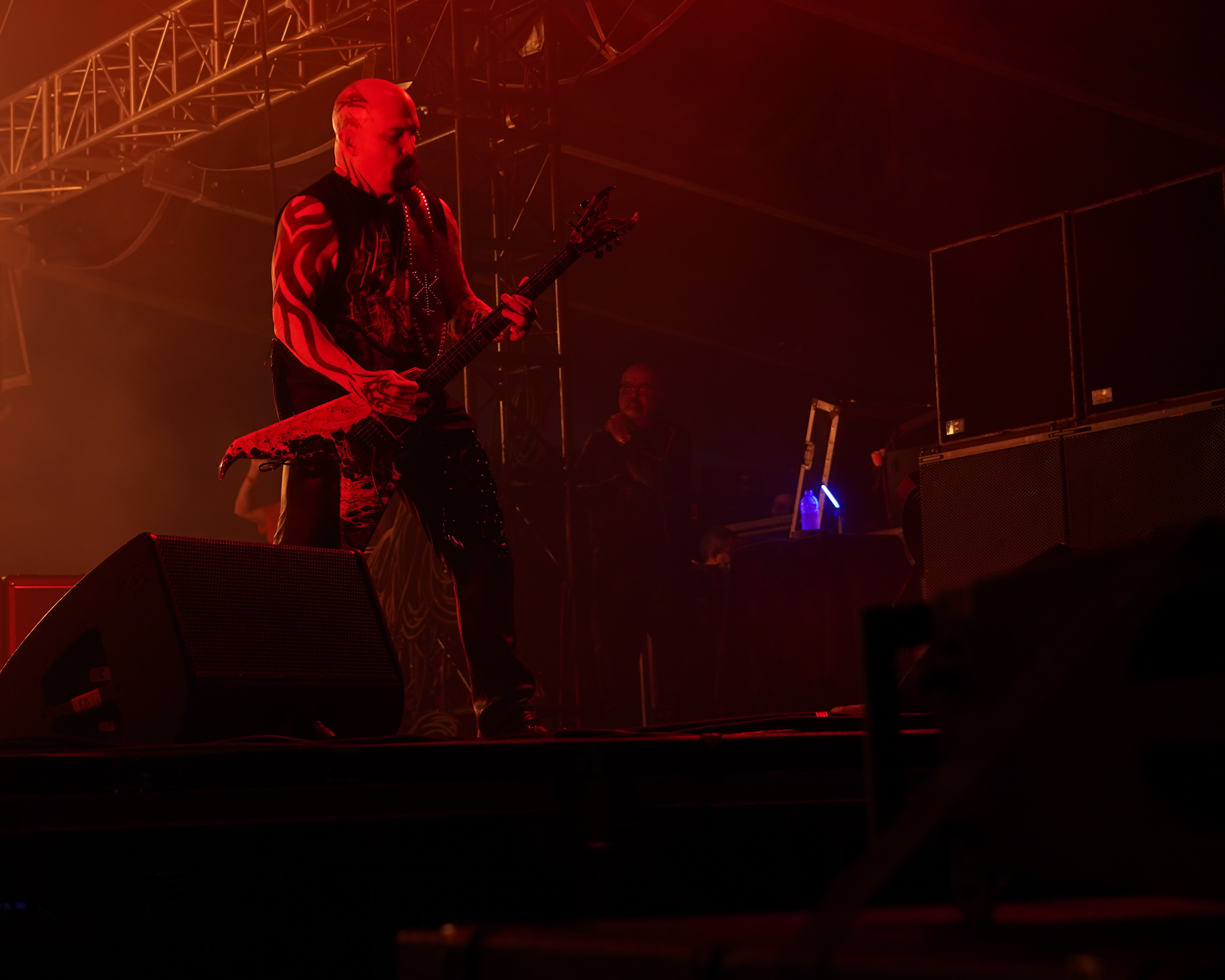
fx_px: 2719
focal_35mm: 75
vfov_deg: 20.2
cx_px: 352
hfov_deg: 25.2
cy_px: 205
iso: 320
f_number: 4
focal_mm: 42
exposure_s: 1/50
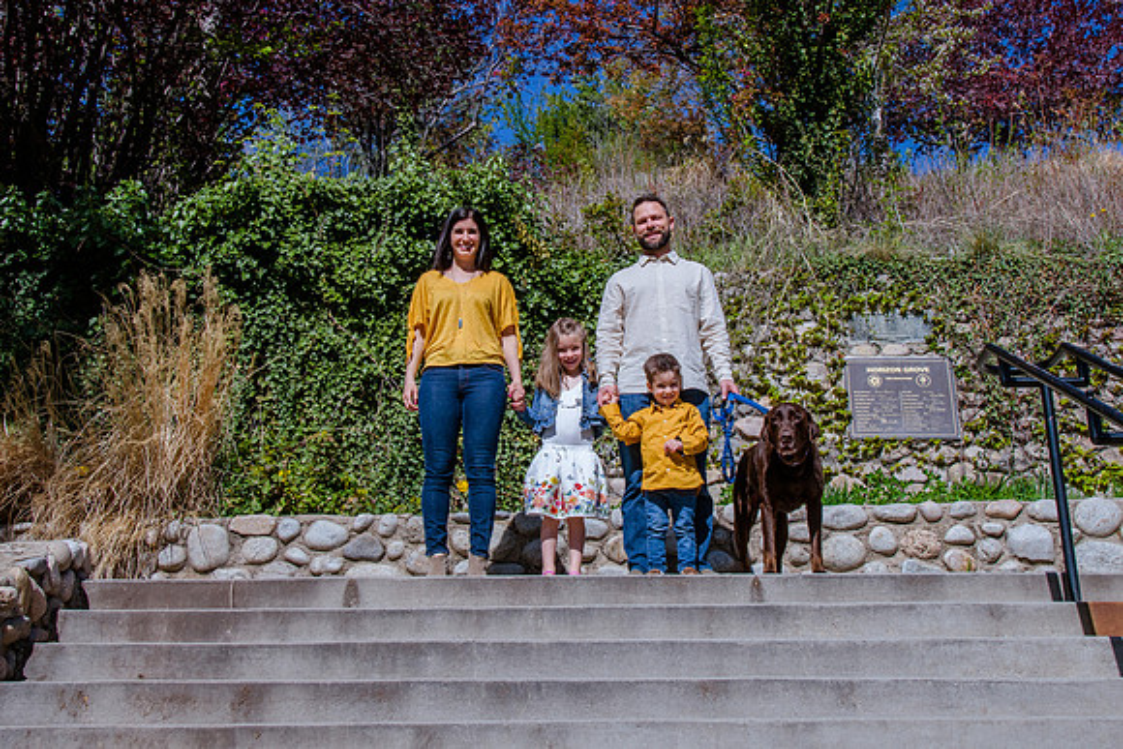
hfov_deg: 40.9
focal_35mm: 48
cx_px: 570
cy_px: 295
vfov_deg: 27.9
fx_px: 1505
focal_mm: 34
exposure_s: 1/320
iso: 200
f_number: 13
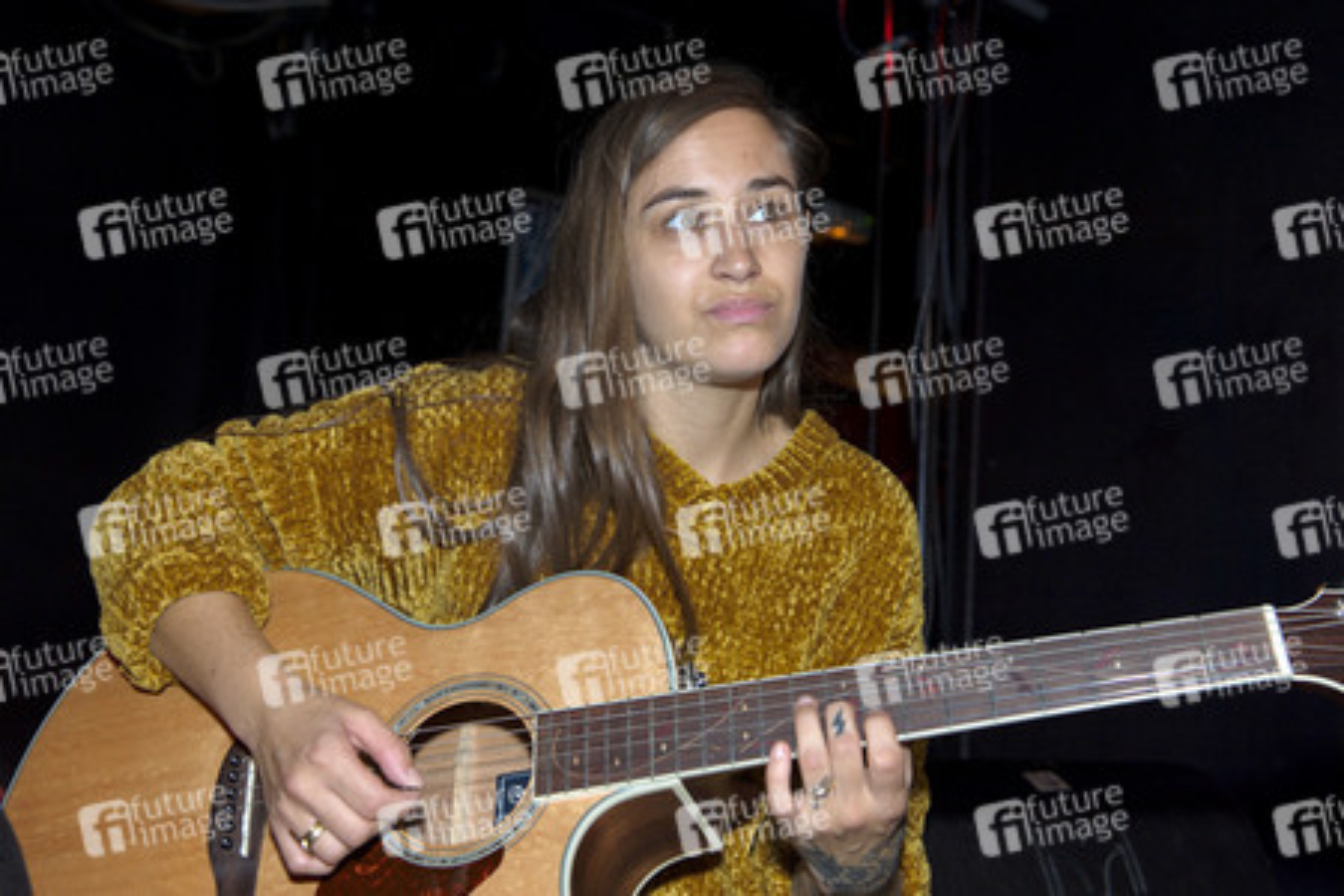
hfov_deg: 46.4
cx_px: 672
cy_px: 448
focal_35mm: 42
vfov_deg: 31.9
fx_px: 1568
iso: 800
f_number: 5
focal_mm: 42
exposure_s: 1/250
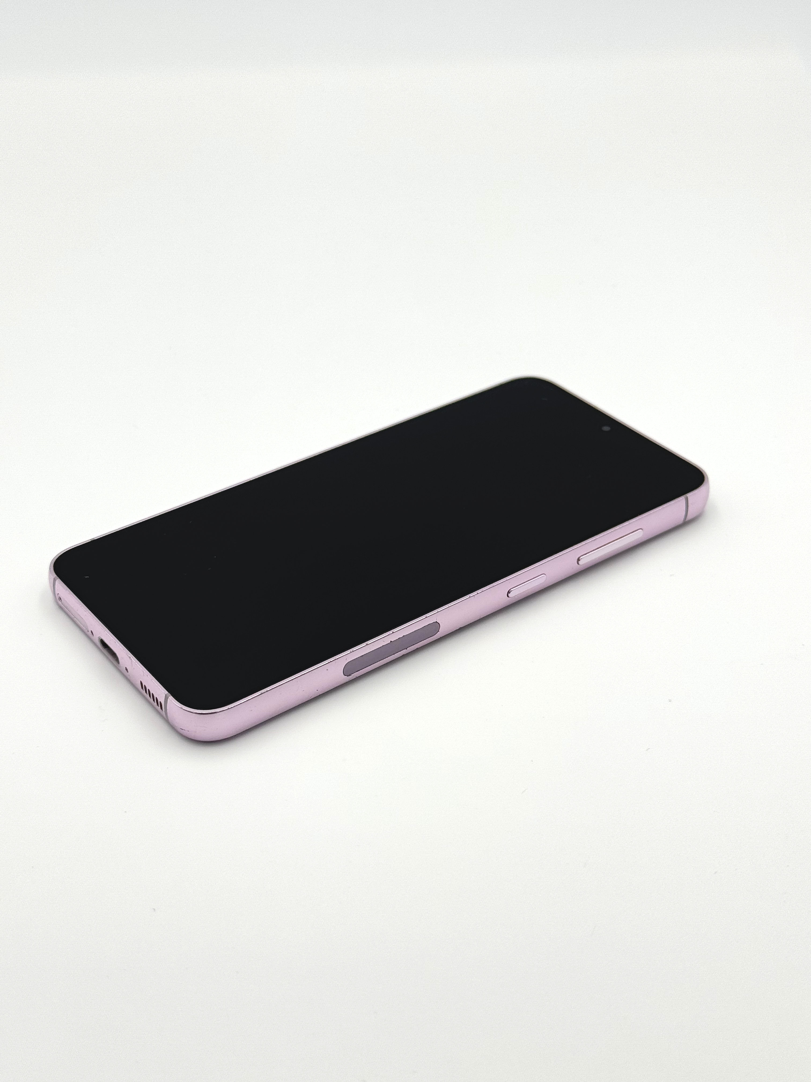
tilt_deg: -35.7
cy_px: 541
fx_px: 1499
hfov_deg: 30.3
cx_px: 406
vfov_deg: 39.7
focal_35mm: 48
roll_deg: -0.9
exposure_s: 1/439
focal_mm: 6.76
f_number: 1.78
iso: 64
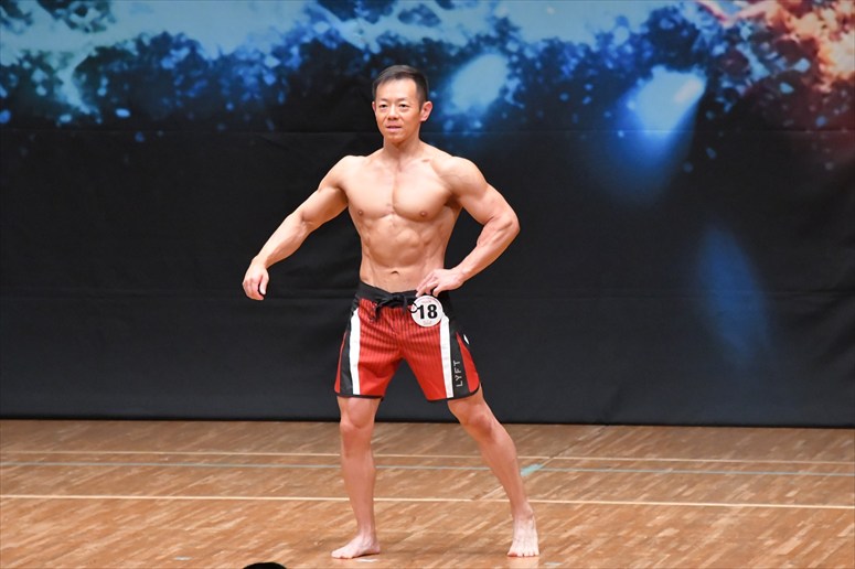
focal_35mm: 315
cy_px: 284
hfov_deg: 6.5
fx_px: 7478
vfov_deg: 4.4
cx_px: 428
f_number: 5.6
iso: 8000
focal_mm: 210
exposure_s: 1/400
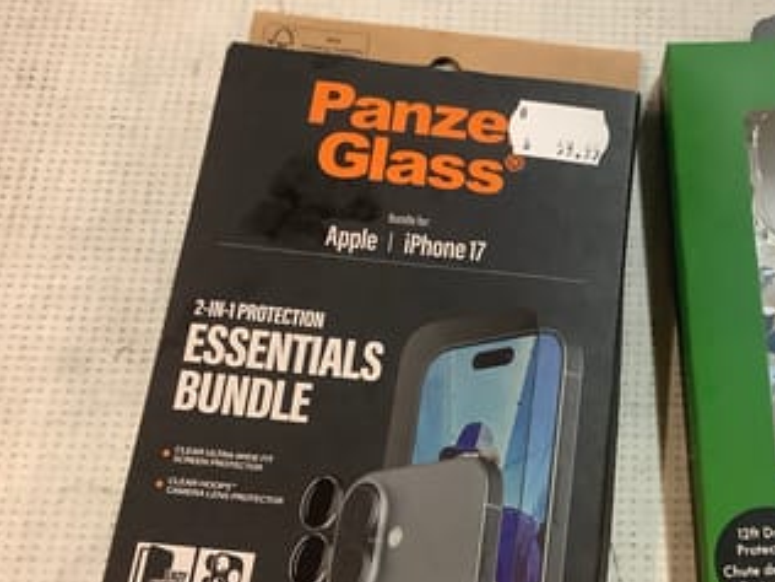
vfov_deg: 29.5
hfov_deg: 37.7
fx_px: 1097
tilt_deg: -69.9
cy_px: 374
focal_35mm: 49
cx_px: 601
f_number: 2.4
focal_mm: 3.3
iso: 250
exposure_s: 1/50
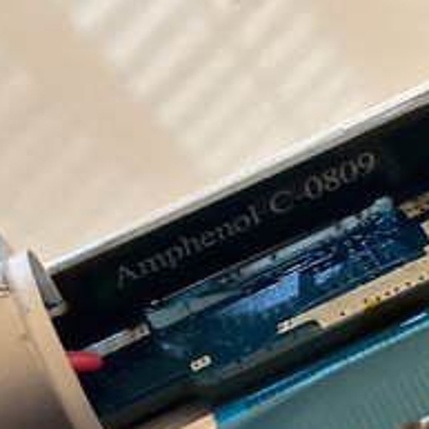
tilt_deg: -51.8
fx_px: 1178
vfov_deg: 20.3
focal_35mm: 84
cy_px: 382
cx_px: 222
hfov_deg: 20.6
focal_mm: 3.3
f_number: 2.4
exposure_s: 1/30
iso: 400
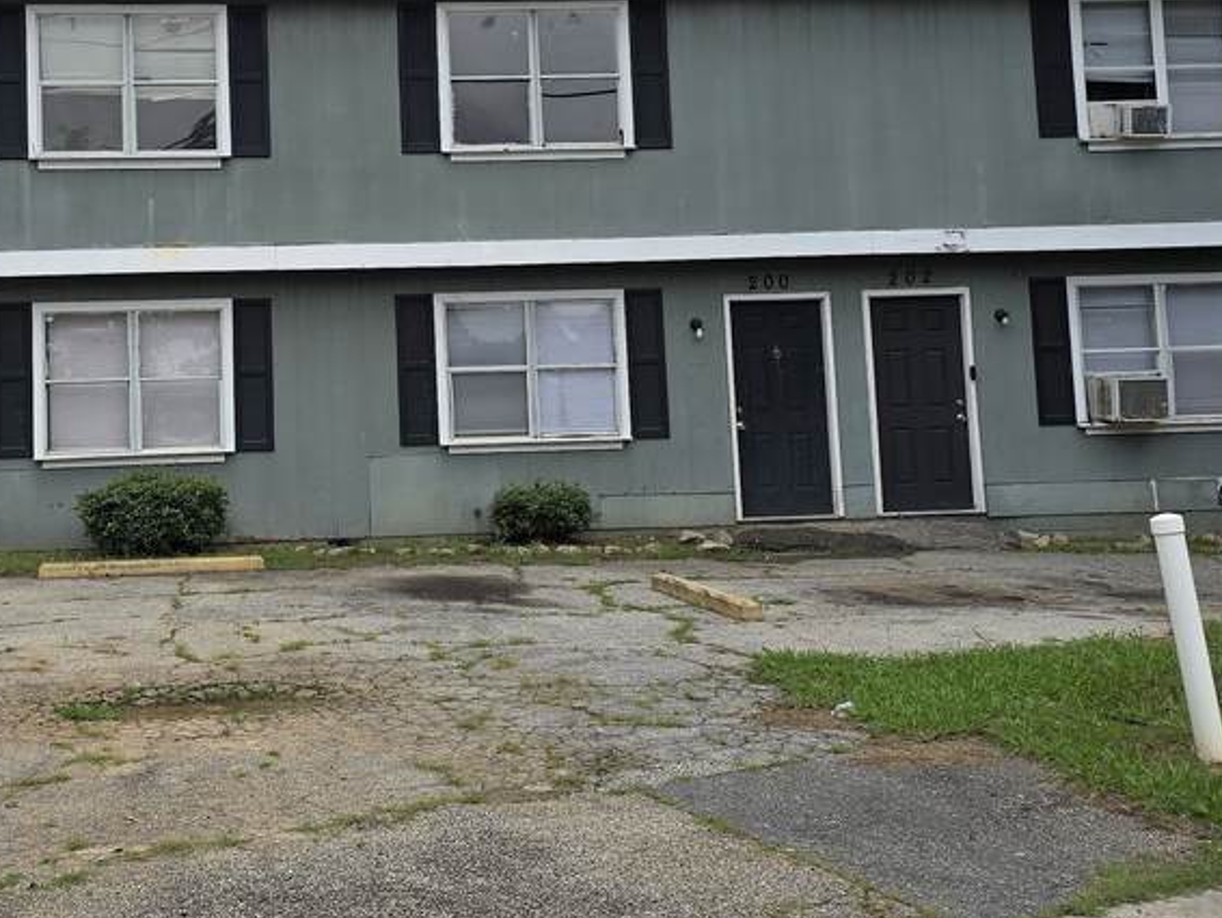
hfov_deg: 36.3
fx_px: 1836
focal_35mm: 52
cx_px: 382
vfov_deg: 27.8
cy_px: 294
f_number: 1.7
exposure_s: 1/562
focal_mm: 6.3
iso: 12
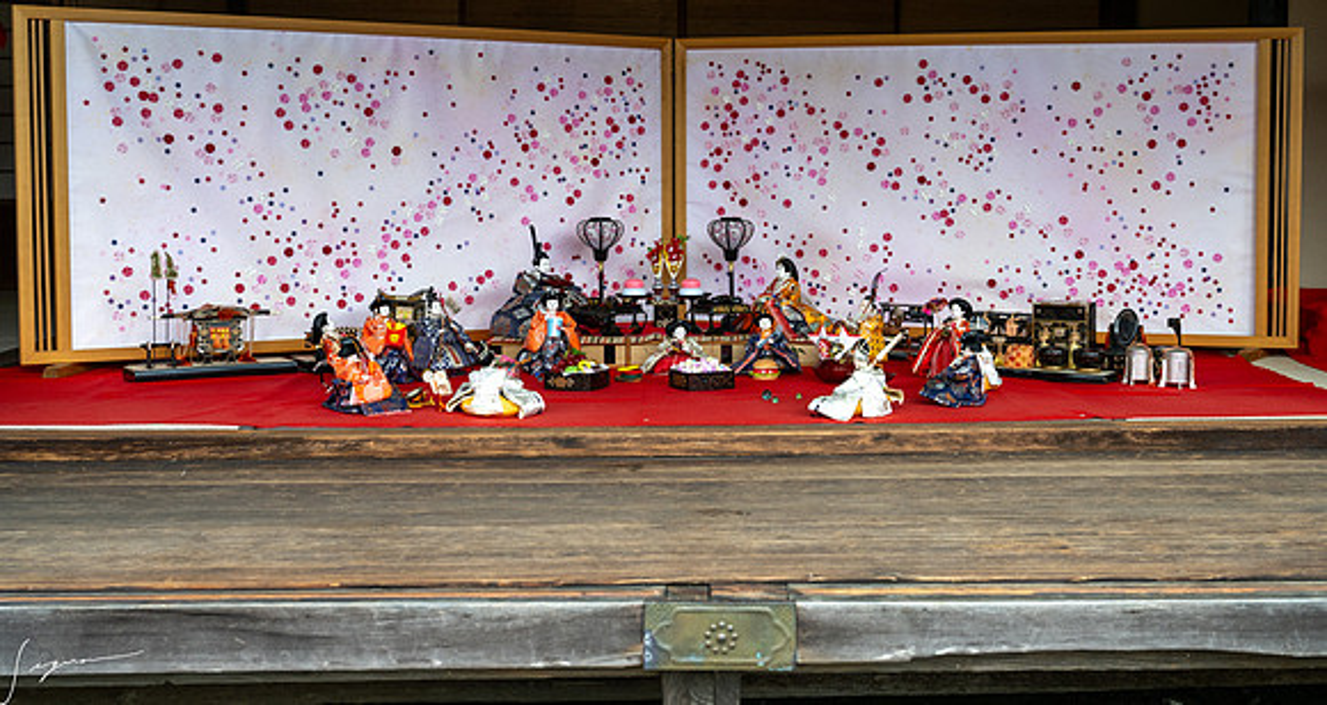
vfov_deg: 23.8
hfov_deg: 43.2
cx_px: 810
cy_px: 264
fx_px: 1665
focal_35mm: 48
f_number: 5.6
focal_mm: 37
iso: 400
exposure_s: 1/100
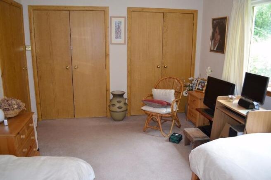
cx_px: 136
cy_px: 90
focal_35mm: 27
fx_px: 203
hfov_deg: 67.5
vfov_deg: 47.8
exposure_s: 1/60
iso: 800
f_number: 3.5
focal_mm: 18
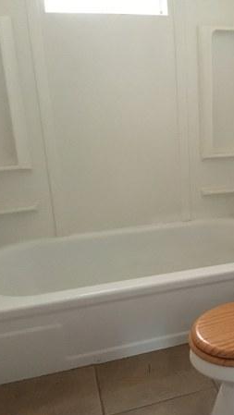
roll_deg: -1.6
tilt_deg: -19.8
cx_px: 270
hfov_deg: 24.4
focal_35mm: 45
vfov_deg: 45.4
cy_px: 221
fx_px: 496
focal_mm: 4.15
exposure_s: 1/17
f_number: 2.2
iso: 1000
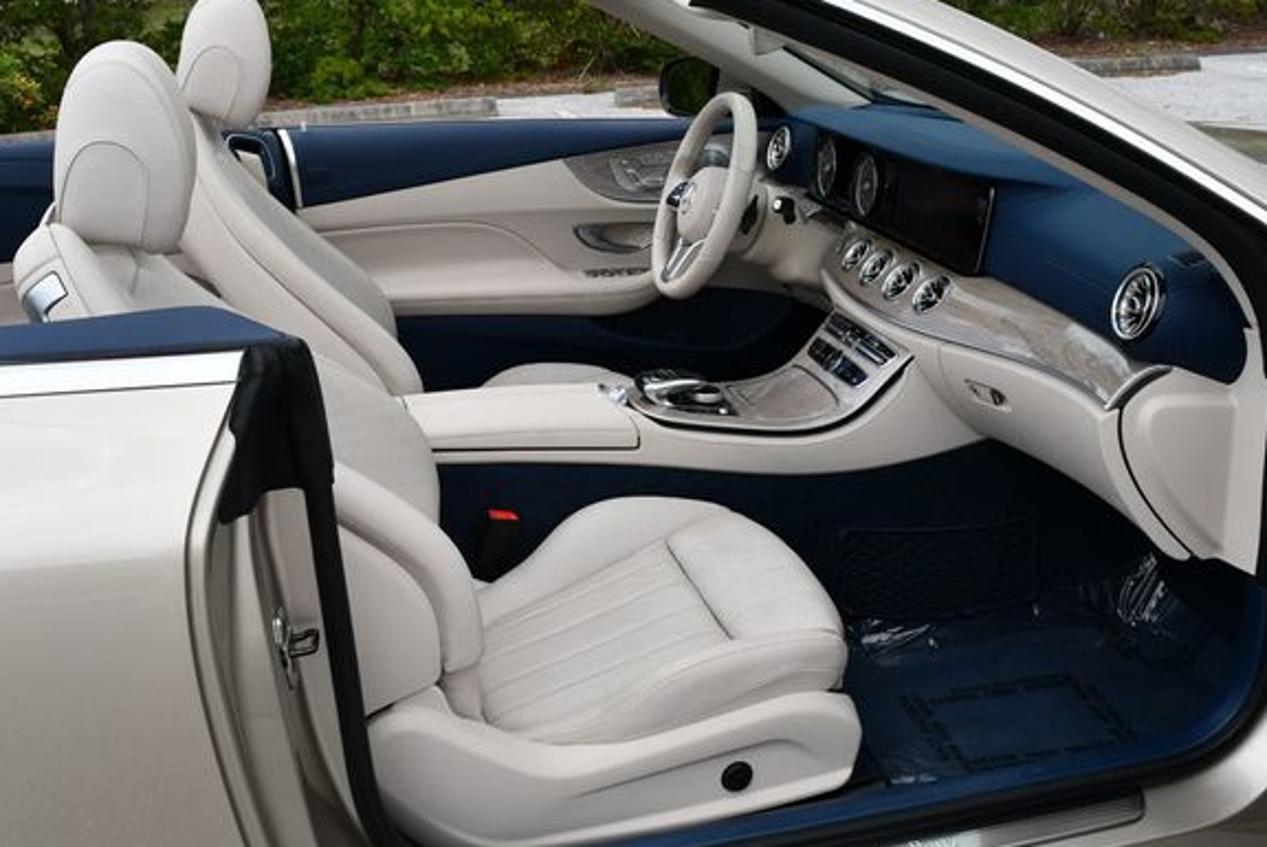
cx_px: 625
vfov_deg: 33.5
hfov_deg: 48.4
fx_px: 1409
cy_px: 427
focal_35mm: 40
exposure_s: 1/250
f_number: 8
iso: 110
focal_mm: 18
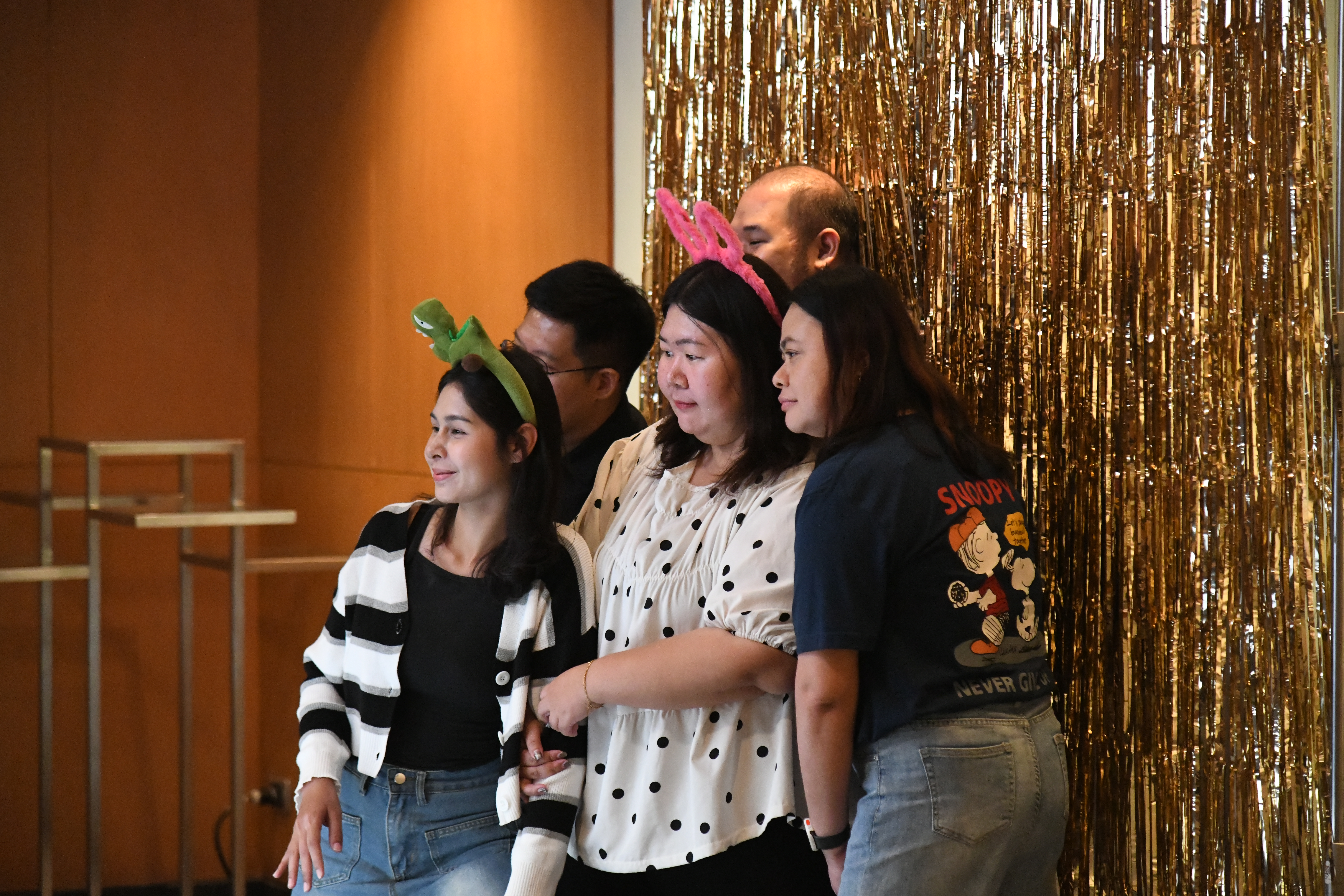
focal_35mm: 120
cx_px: 672
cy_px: 448
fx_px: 4480
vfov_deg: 11.4
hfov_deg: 17.1
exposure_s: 1/400
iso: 12800
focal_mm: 120
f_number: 4
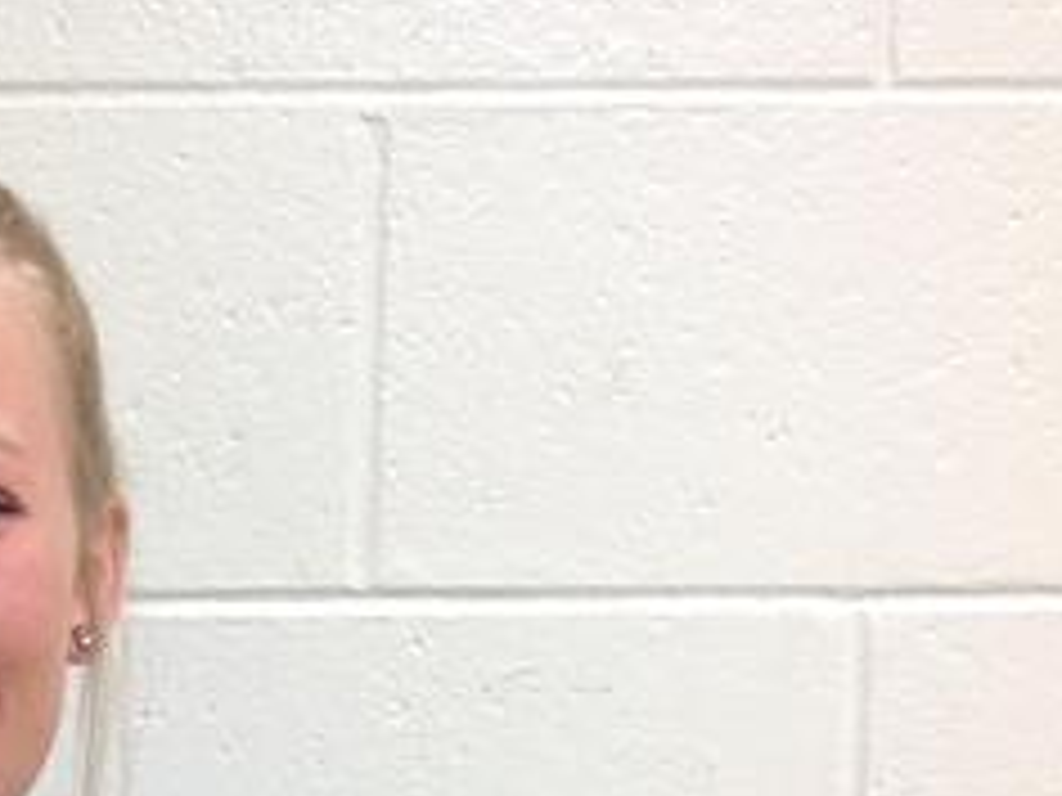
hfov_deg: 19.7
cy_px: 908
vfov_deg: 15.1
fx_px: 2915
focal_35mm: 95
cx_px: -144
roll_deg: +0.0
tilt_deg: -4.8
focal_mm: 4.28
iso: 50
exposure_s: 1/20
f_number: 2.4
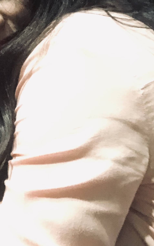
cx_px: 26
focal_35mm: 69
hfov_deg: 18.7
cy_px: 14
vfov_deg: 28.4
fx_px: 463
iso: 1000
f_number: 2.2
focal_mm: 2.87
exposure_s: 1/15
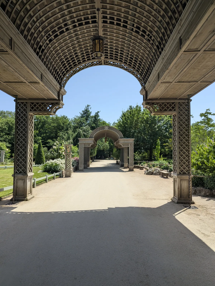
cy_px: 143
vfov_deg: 71.5
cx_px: 108
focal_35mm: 24
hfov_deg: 56.9
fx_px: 198
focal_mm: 6.81
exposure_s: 1/1715
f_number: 1.85
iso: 47
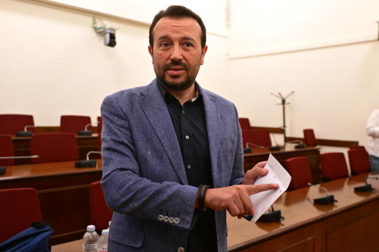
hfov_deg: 54.4
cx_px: 190
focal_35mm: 35
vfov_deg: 37.9
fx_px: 368
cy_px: 126
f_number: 4
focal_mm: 35
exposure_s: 1/320
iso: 8000
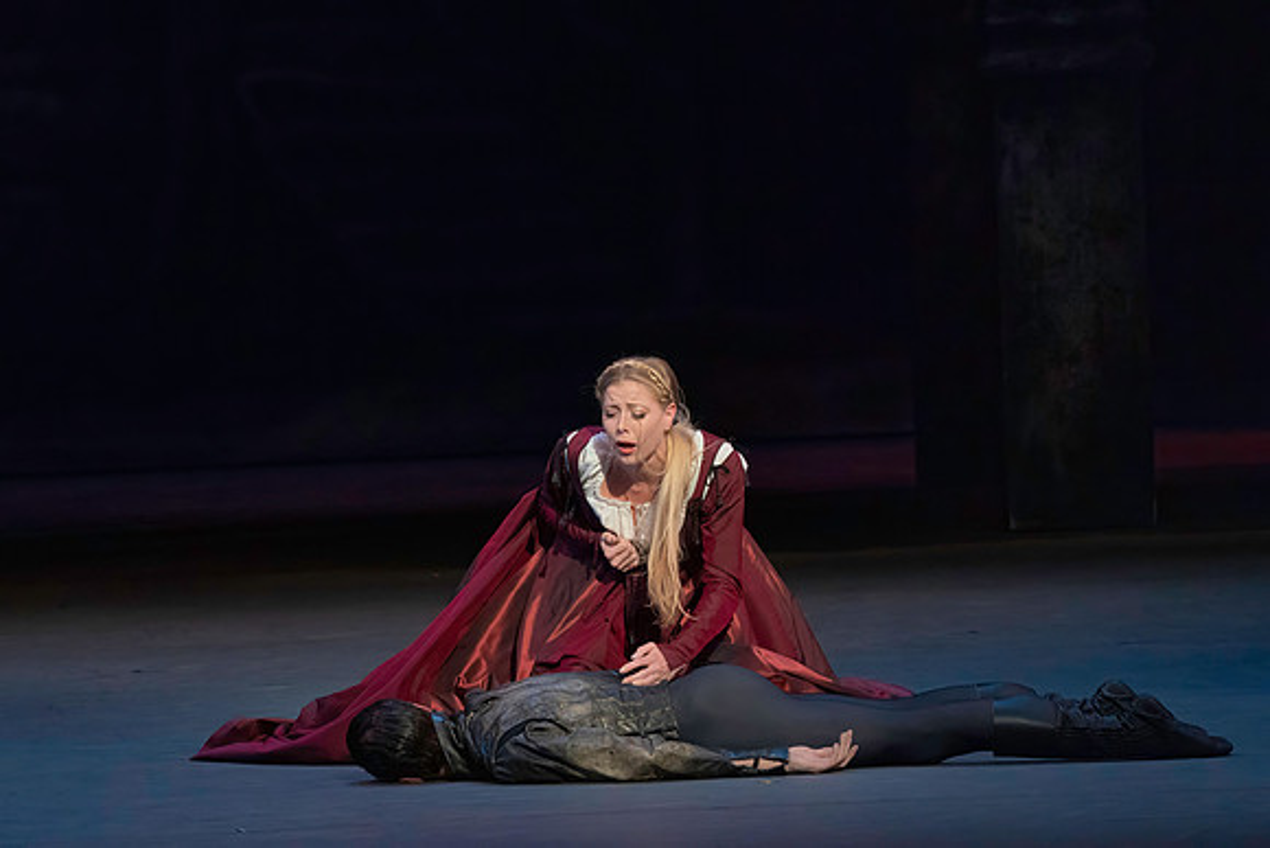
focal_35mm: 479
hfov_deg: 4.3
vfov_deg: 2.9
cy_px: 319
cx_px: 468
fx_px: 16884
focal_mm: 379
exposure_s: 1/320
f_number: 6.3
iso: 5000
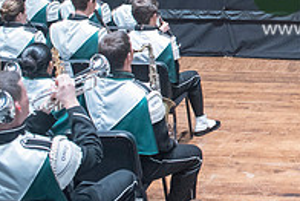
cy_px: -25
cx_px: 367
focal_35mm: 71
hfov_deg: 25.3
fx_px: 592
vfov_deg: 18.4
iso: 4000
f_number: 2.8
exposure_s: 1/160
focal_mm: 24
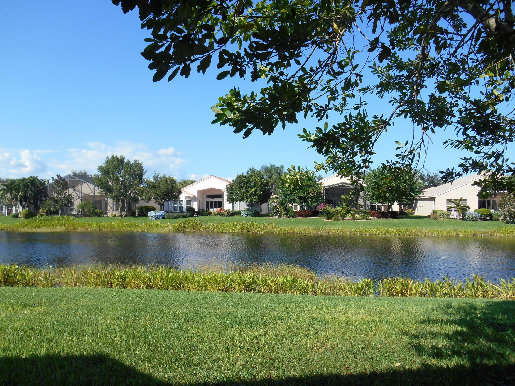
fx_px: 387
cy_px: 193
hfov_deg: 67.3
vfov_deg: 53.1
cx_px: 258
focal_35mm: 26
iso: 80
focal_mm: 4.7
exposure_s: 1/640
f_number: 3.4
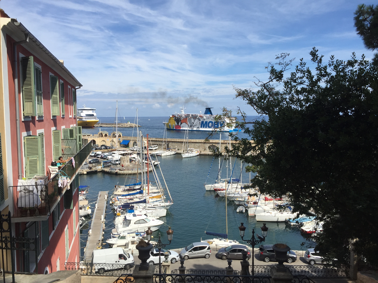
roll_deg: +0.5
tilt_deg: -3.8
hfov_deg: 61.7
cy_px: 142
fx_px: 317
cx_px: 189
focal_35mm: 29
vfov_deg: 48.2
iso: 32
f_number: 2.2
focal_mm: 4.15
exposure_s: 1/2475
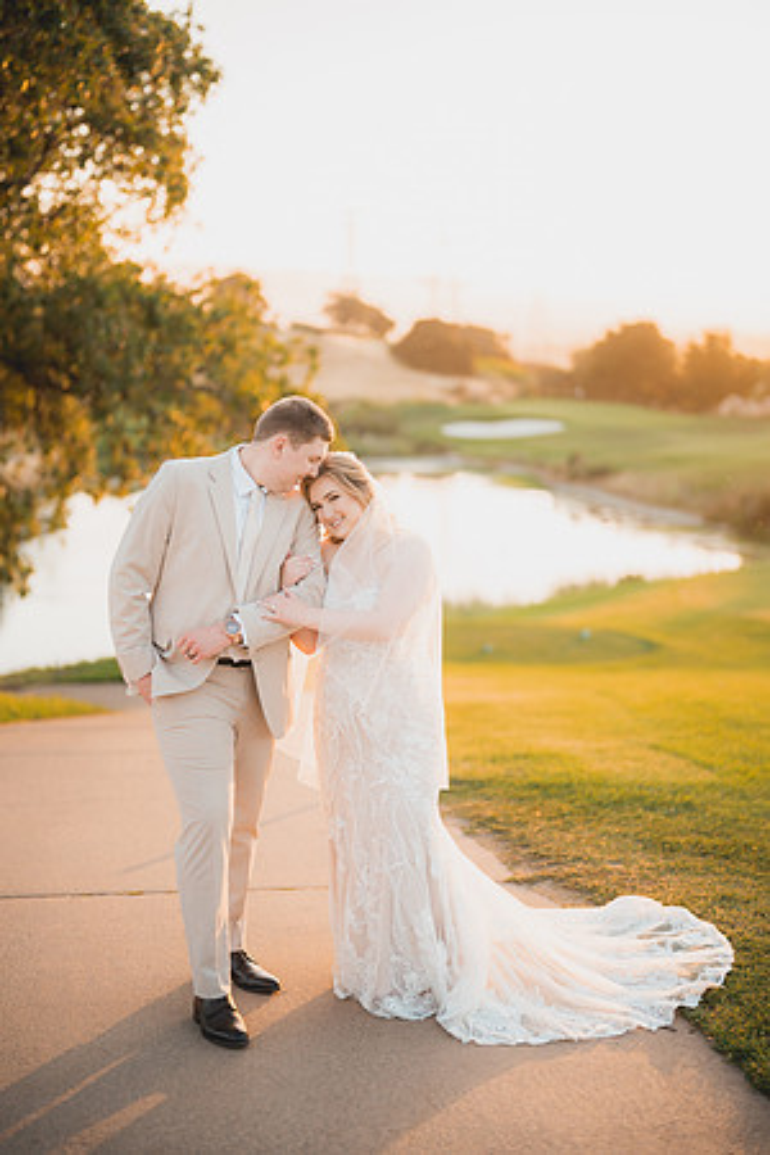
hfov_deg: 27.0
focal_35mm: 50
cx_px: 385
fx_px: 1604
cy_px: 578
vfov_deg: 39.6
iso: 125
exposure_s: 1/500
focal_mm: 50
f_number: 1.2
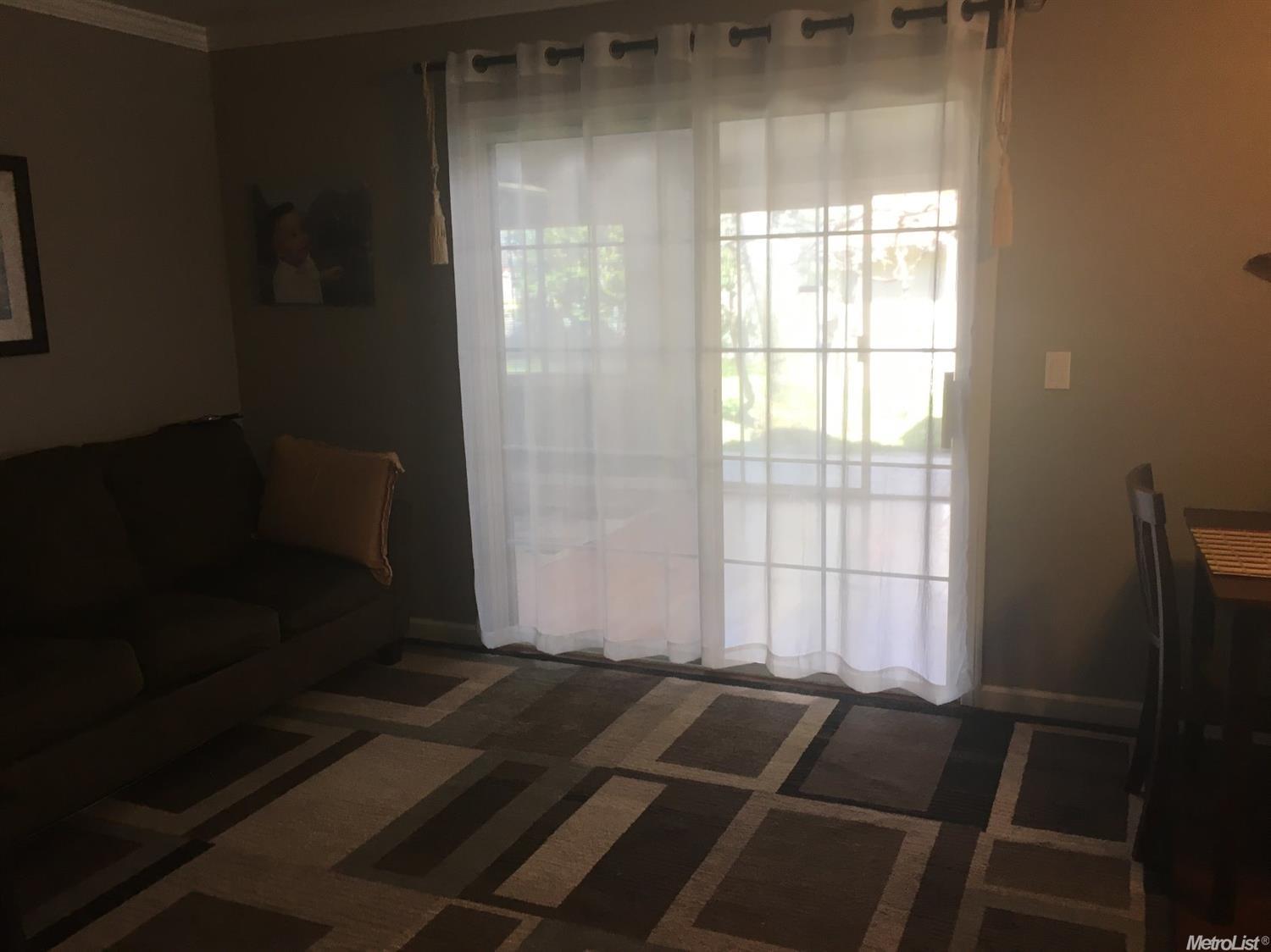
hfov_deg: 61.7
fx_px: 1064
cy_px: 476
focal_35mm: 29
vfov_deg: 48.2
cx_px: 636
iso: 25
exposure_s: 1/33
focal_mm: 4.15
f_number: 2.2
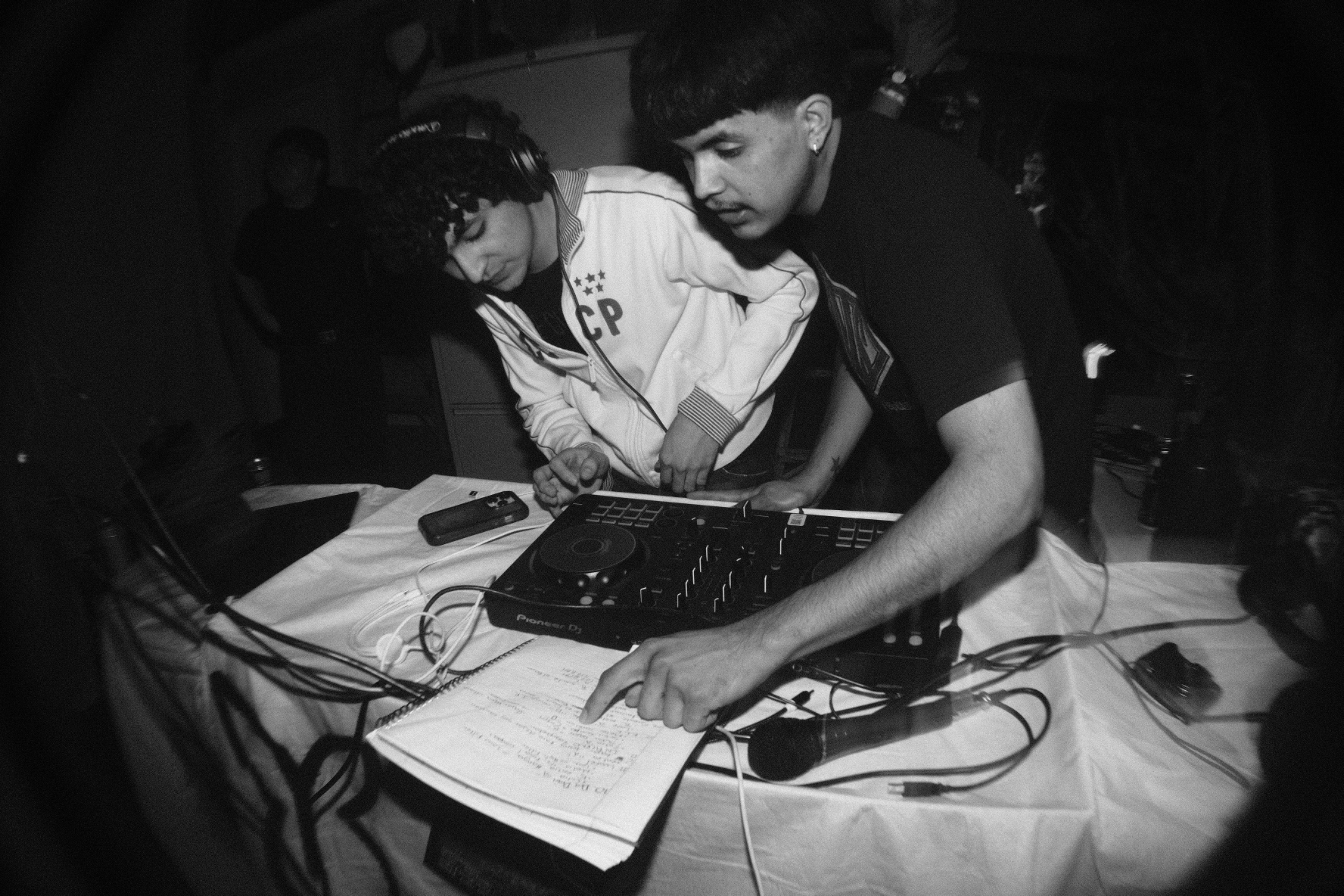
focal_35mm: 41
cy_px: 448
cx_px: 672
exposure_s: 1/8
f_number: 8
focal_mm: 27
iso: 400
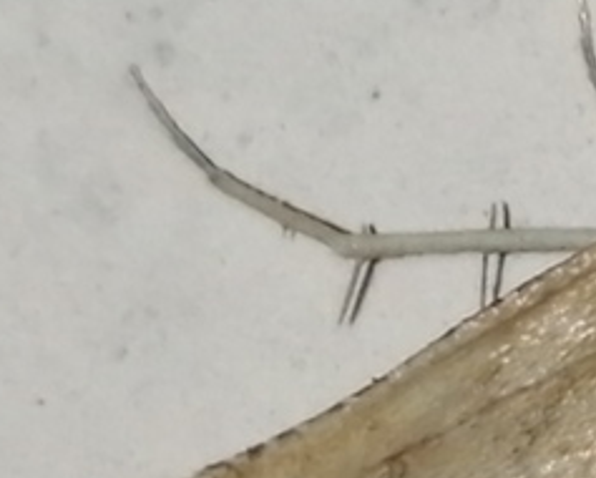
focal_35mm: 309
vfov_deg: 5.0
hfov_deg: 6.2
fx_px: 5455
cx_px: 914
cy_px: 143
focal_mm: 3.46
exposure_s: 1/130
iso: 50
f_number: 1.8
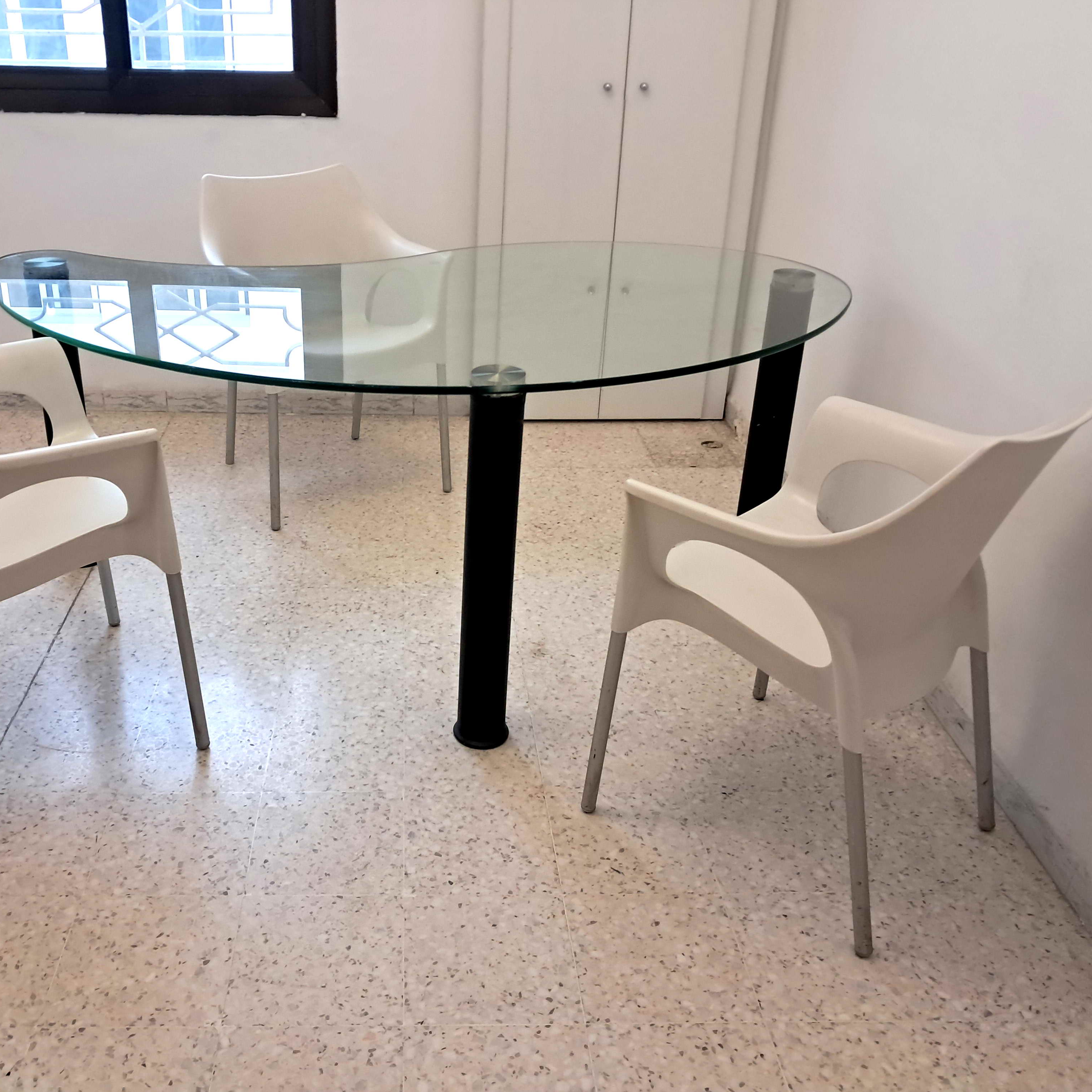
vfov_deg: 51.1
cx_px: 424
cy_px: 545
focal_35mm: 32
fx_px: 1142
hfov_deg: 50.7
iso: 320
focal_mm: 4
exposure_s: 1/50
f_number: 1.8
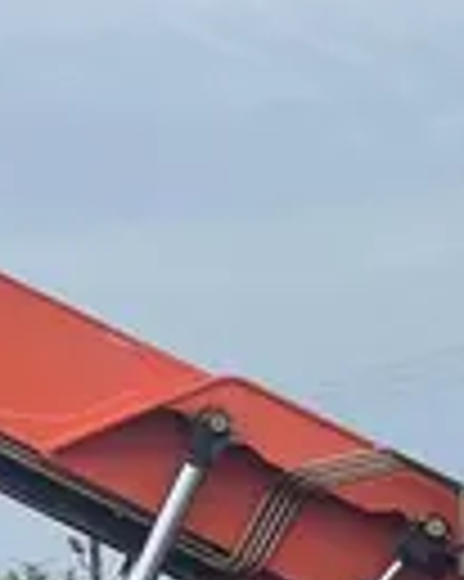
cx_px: -478
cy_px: 515
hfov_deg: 9.9
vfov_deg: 13.3
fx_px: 2475
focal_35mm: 144
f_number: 1.6
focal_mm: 5.1
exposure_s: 1/959
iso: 50
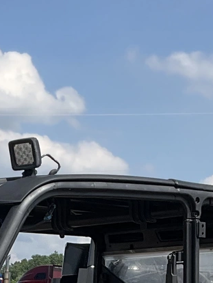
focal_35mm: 140
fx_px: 1147
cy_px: 479
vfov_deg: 13.0
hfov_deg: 10.6
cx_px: 47
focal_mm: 3
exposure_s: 1/1848
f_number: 1.8
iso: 25
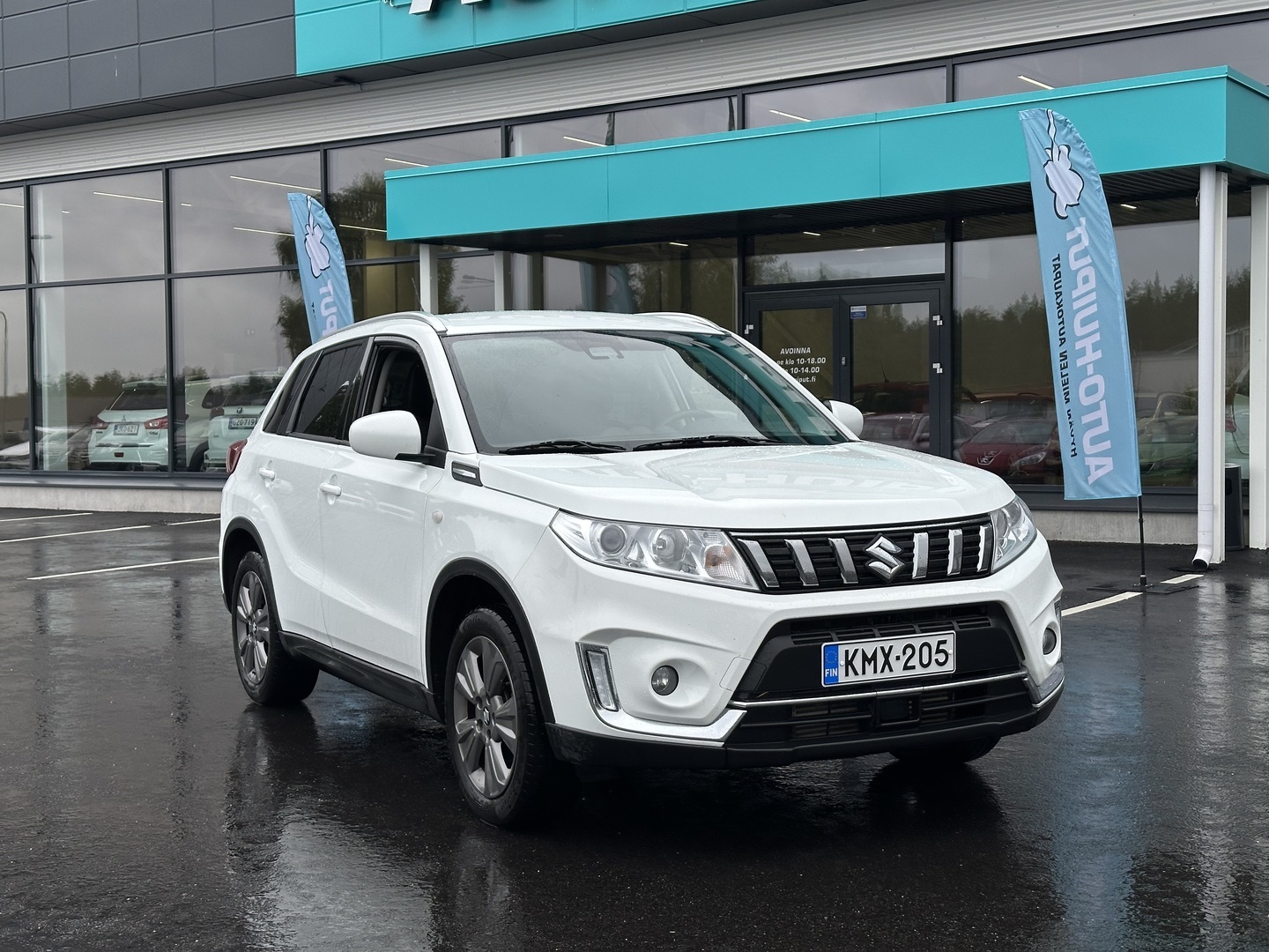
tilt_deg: -2.0
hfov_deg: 39.7
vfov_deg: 30.3
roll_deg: +0.1
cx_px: 634
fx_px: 1760
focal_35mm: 48
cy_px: 476
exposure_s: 1/1590
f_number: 1.78
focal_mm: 6.86
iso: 64
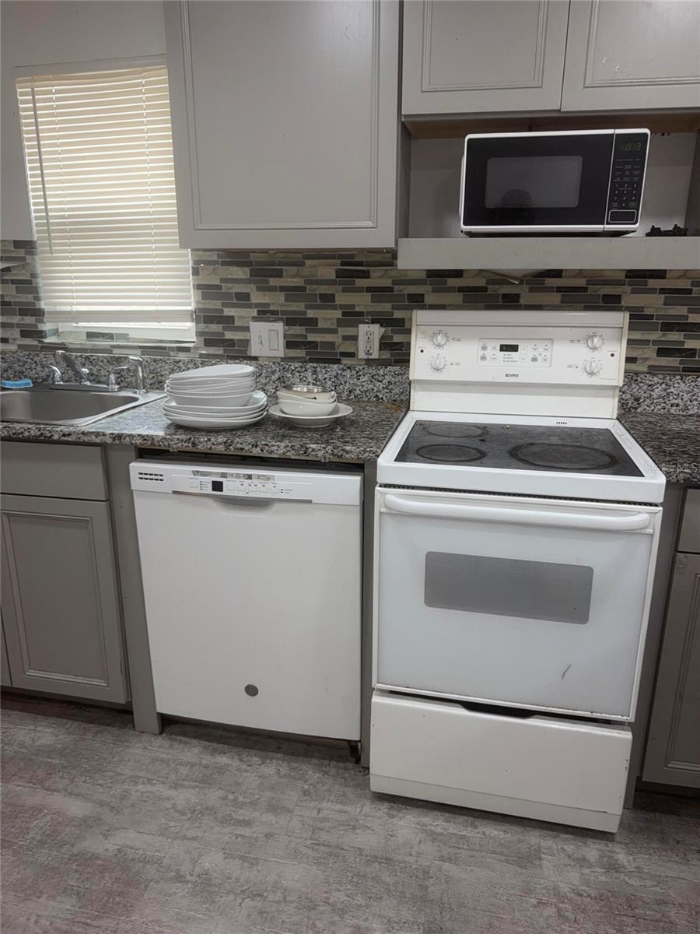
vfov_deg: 71.6
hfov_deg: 56.8
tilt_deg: -16.1
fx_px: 647
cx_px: 350
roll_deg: -2.8
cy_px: 467
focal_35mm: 24
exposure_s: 1/120
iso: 100
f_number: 1.78
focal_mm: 6.76
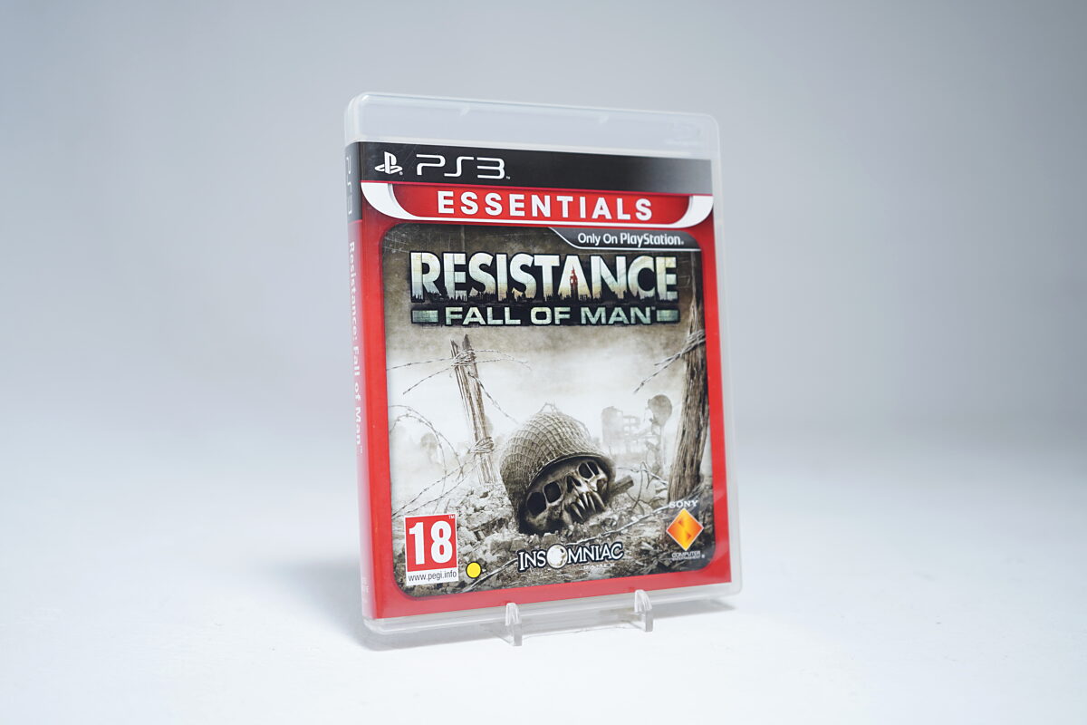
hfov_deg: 48.5
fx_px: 1208
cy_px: 362
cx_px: 544
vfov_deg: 33.4
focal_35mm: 40
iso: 160
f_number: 4.5
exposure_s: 1/10
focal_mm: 40
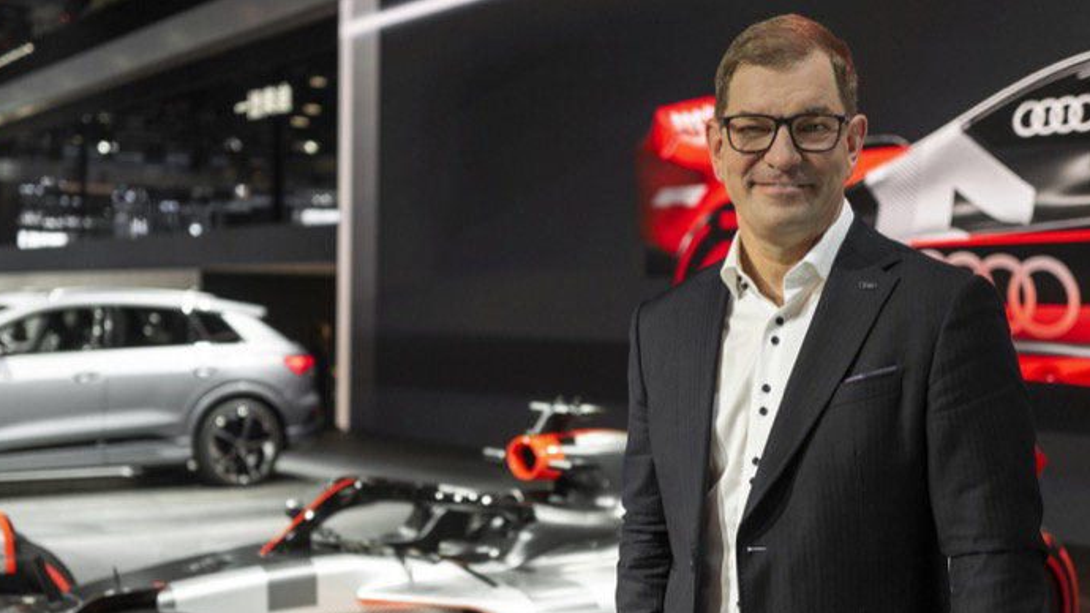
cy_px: 403
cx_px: 475
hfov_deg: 40.5
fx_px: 1474
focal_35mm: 51
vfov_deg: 23.4
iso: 200
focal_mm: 28
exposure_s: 1/250
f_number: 1.7
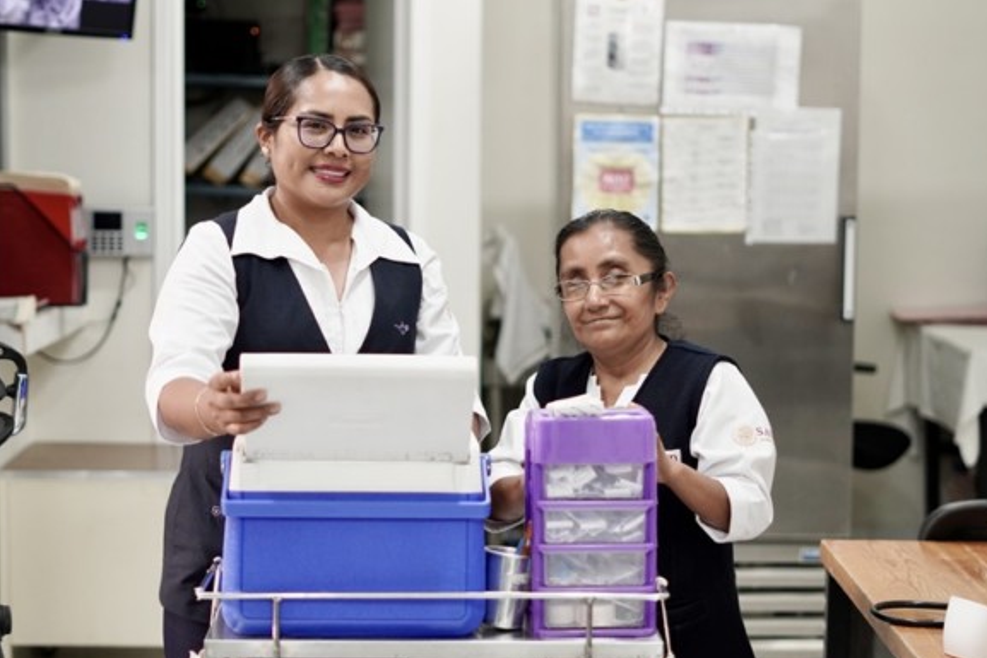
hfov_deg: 26.0
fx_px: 2139
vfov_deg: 17.5
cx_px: 499
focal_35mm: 78
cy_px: 340
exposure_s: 1/320
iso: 800
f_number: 1.8
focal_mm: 50
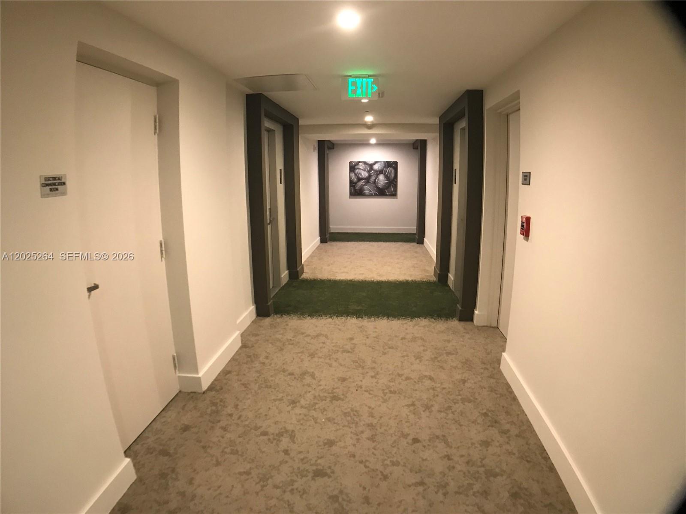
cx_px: 343
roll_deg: +0.4
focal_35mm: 28
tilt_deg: -10.7
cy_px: 257
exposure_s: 1/12
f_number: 1.8
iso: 100
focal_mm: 3.99
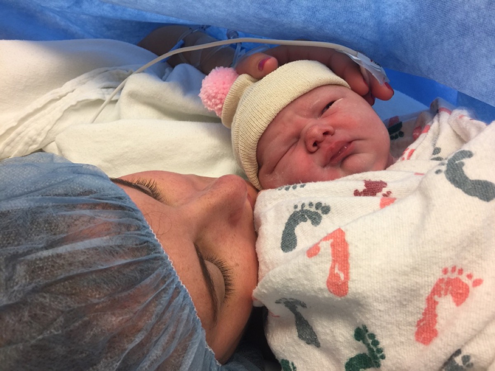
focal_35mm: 29
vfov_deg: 48.2
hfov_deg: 61.7
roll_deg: -4.6
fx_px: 415
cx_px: 248
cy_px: 186
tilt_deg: -20.7
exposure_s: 1/30
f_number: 2.2
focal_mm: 4.15
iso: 32
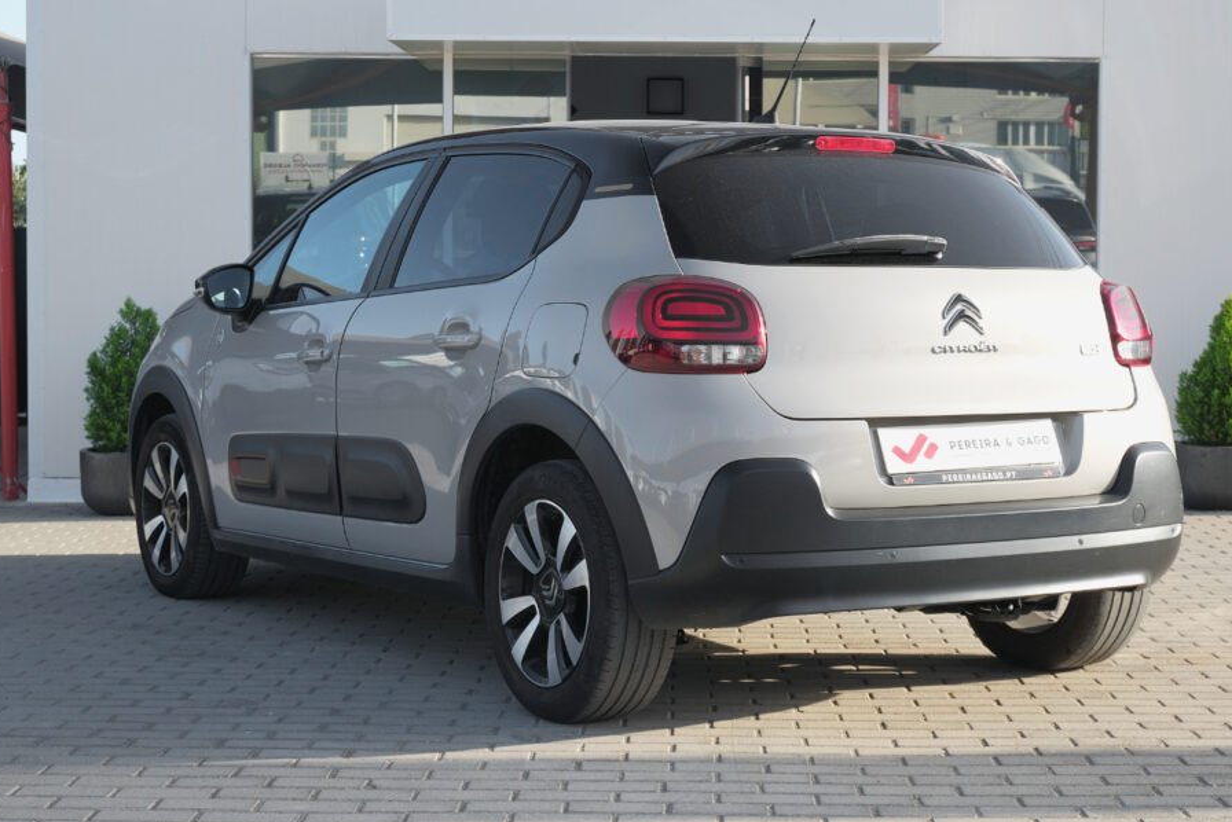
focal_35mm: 64
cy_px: 381
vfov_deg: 21.3
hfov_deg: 31.4
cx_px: 639
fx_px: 2191
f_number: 8
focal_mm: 37.4
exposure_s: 1/100
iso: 160
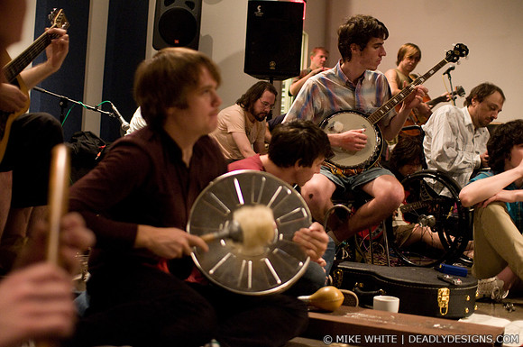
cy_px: 174
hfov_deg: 43.7
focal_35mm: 45
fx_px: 653
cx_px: 262
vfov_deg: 29.8
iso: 1600
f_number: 1.4
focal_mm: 30
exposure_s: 1/50
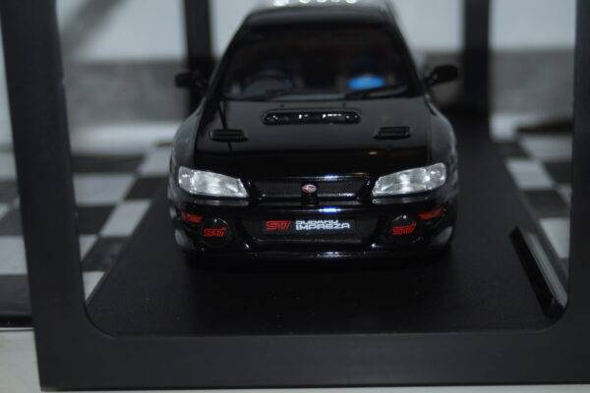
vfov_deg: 20.2
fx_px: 1106
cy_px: 196
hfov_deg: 29.9
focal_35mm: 68
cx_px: 295
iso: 125
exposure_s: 1/60
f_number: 4.5
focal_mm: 45
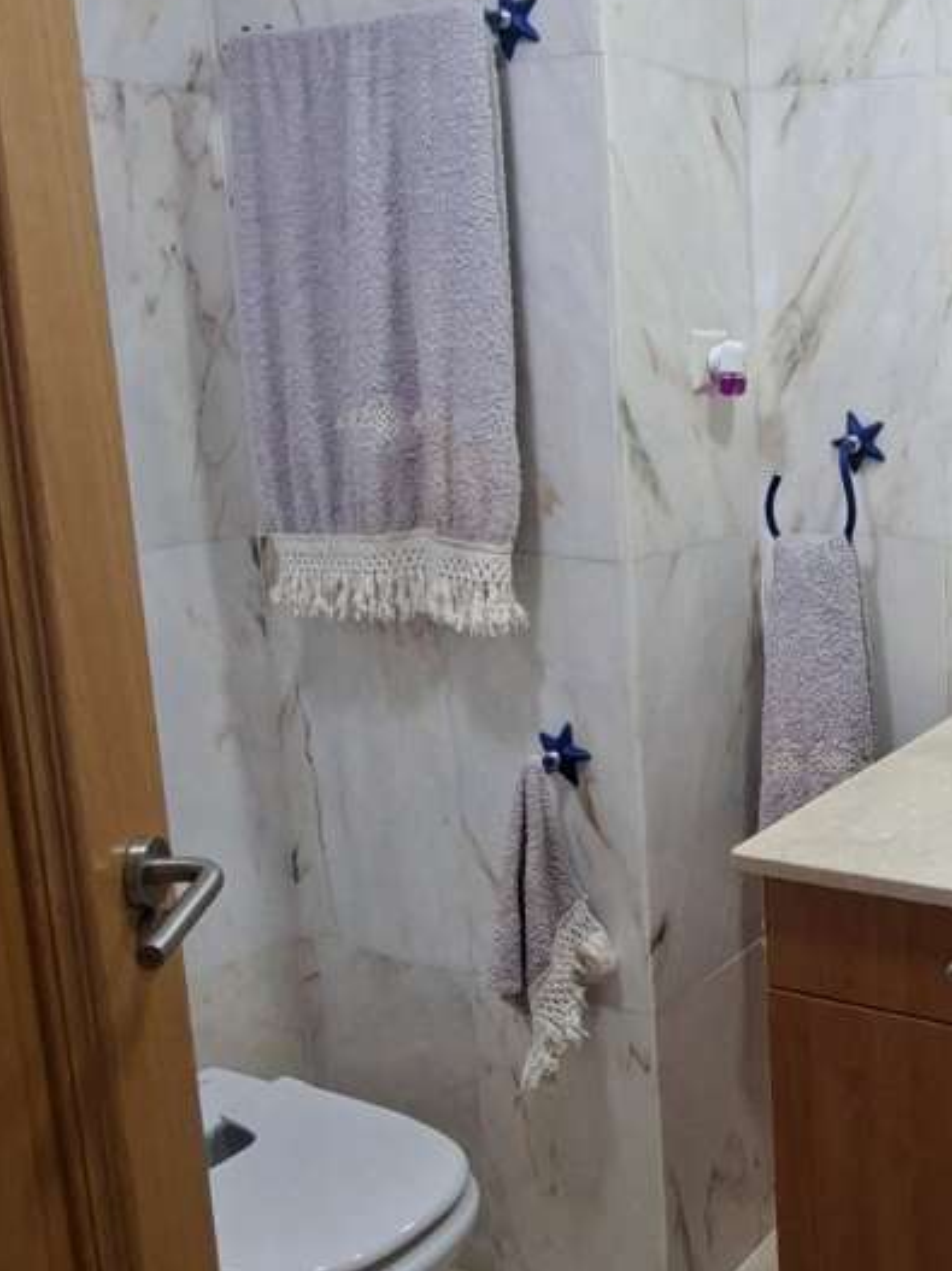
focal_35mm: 37
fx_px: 1357
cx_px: 999
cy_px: 574
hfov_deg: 34.4
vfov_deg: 50.1
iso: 80
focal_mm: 1.74
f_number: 2.2
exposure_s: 1/50
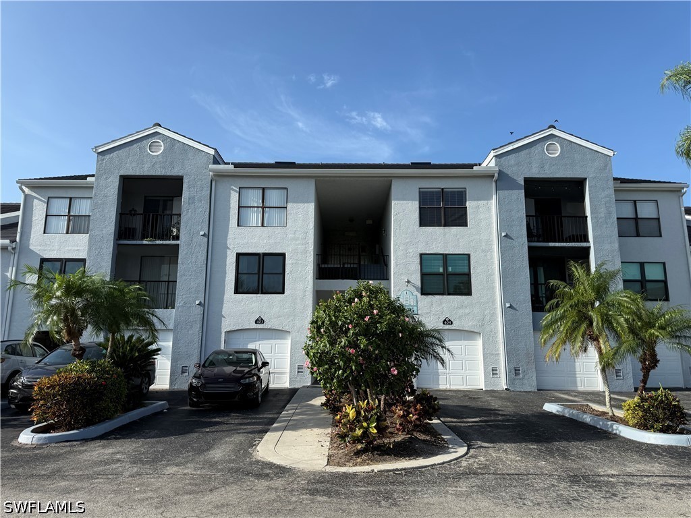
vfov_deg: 56.8
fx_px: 479
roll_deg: -0.6
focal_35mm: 24
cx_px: 346
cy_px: 259
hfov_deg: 71.6
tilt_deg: +10.6
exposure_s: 1/3759
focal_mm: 6.76
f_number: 1.78
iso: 80
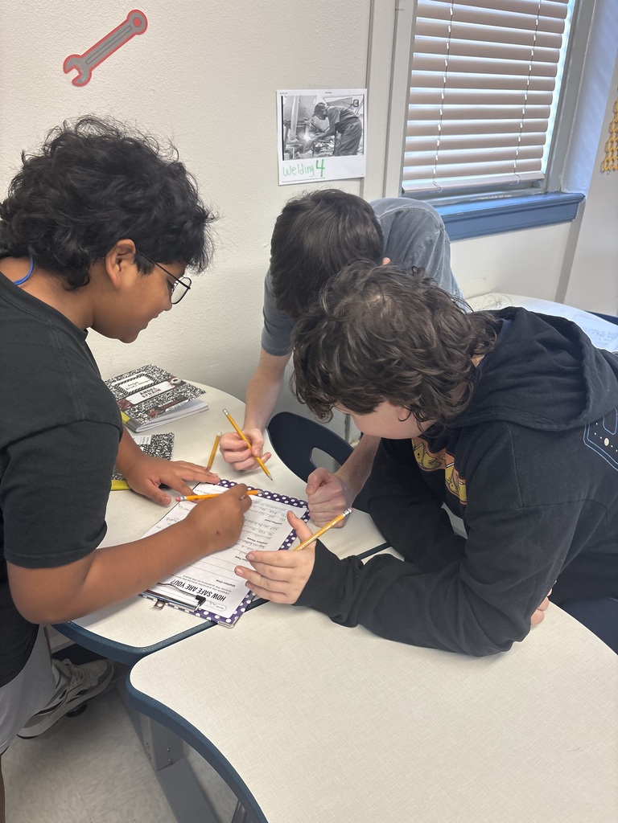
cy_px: 412
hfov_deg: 53.1
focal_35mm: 26
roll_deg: -1.1
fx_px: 619
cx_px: 309
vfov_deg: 67.3
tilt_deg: -26.2
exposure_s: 1/60
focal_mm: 5.96
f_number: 1.6
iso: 100
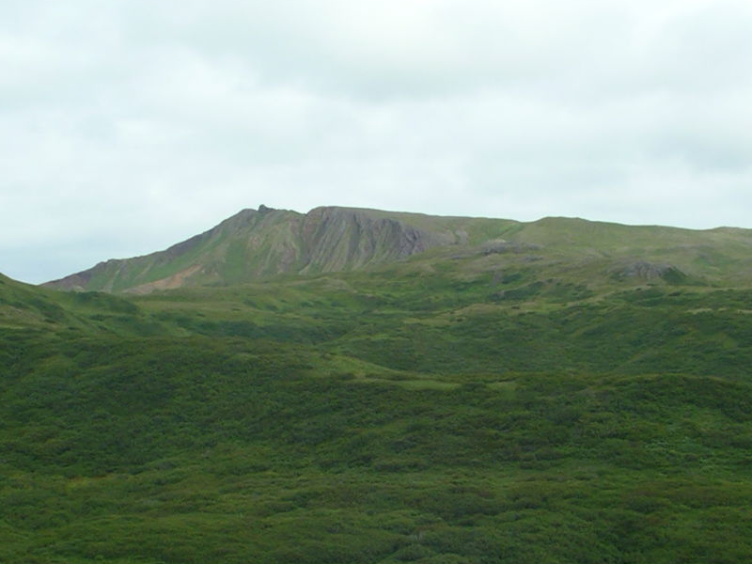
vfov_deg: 19.7
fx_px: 1608
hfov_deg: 26.3
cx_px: 414
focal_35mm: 74
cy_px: 445
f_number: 6.9
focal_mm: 5.7
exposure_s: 1/100
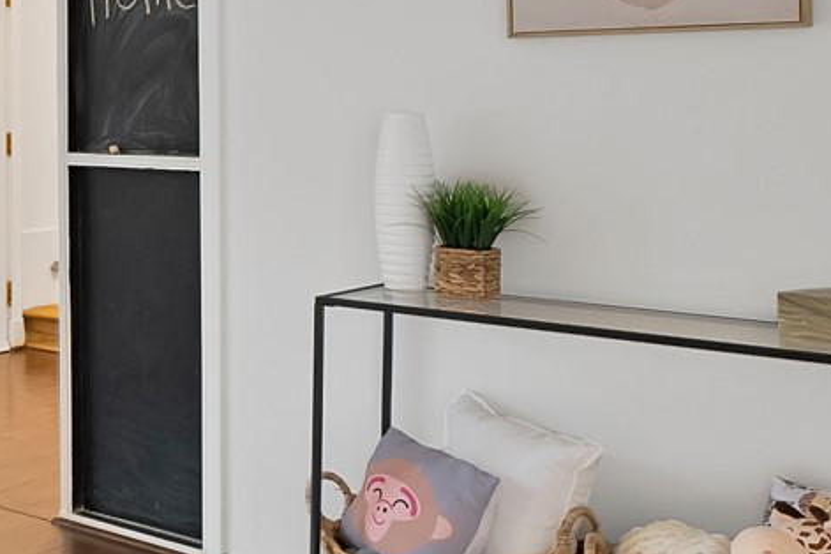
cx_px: -386
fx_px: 1177
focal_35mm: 51
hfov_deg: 27.8
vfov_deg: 25.8
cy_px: 84
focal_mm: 12
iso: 640
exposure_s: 1/1.25
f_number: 9
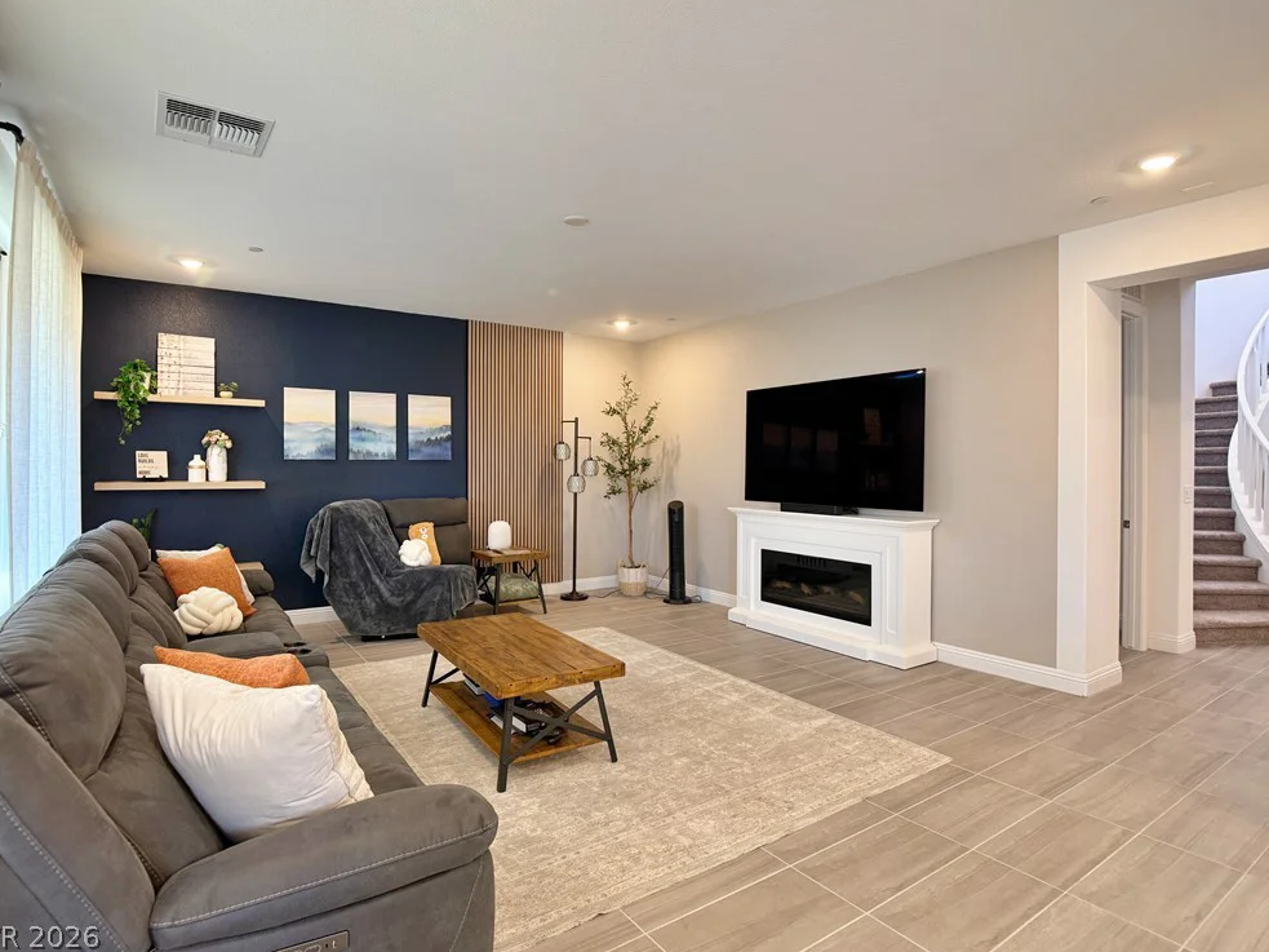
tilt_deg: +0.2
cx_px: 620
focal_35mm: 25
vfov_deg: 54.9
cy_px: 462
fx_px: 916
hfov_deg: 69.4
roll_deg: -0.9
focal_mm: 6.76
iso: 160
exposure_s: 1/60
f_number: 1.78
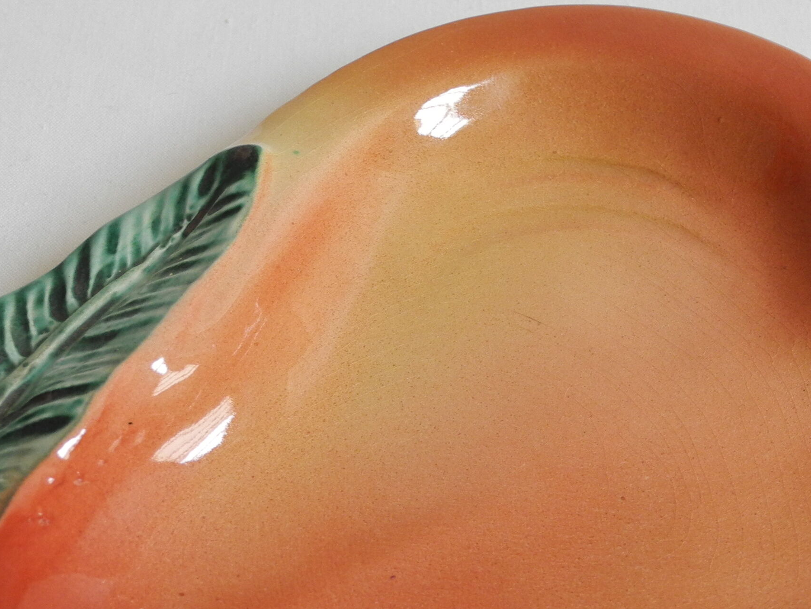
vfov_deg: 24.1
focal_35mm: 60
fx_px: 1406
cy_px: 468
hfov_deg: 32.2
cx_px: 438
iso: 193
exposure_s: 1/30
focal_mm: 6
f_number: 2.8
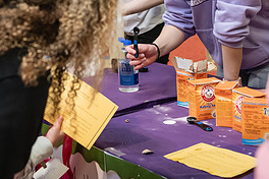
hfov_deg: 23.0
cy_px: -17
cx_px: 94
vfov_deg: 15.1
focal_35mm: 88
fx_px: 658
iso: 1600
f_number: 3.2
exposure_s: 1/160
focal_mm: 40
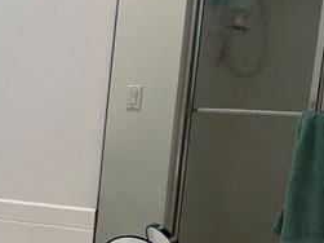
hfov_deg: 15.0
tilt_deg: -13.1
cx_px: -328
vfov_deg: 13.6
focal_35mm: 106
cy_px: 274
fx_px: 992
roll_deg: +0.3
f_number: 1.6
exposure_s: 1/60
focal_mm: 5.96
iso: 100
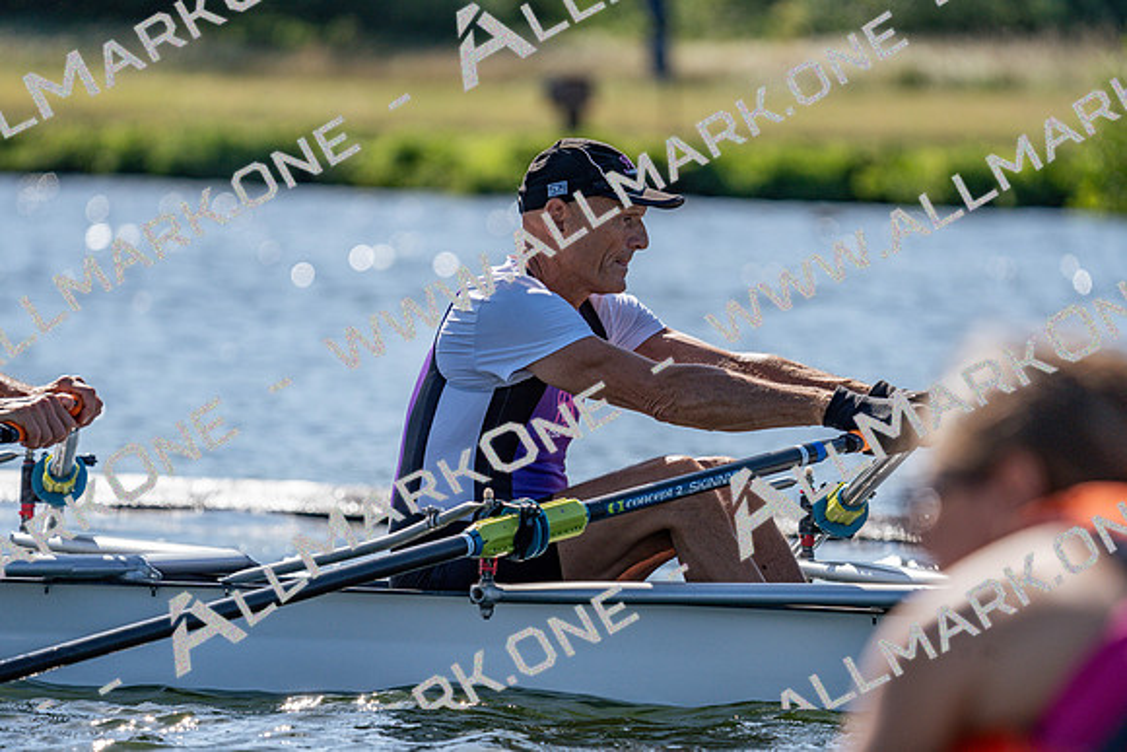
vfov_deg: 3.6
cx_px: 564
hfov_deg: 5.4
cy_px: 376
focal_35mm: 379
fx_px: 11867
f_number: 6.3
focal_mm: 379
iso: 320
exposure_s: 1/2000
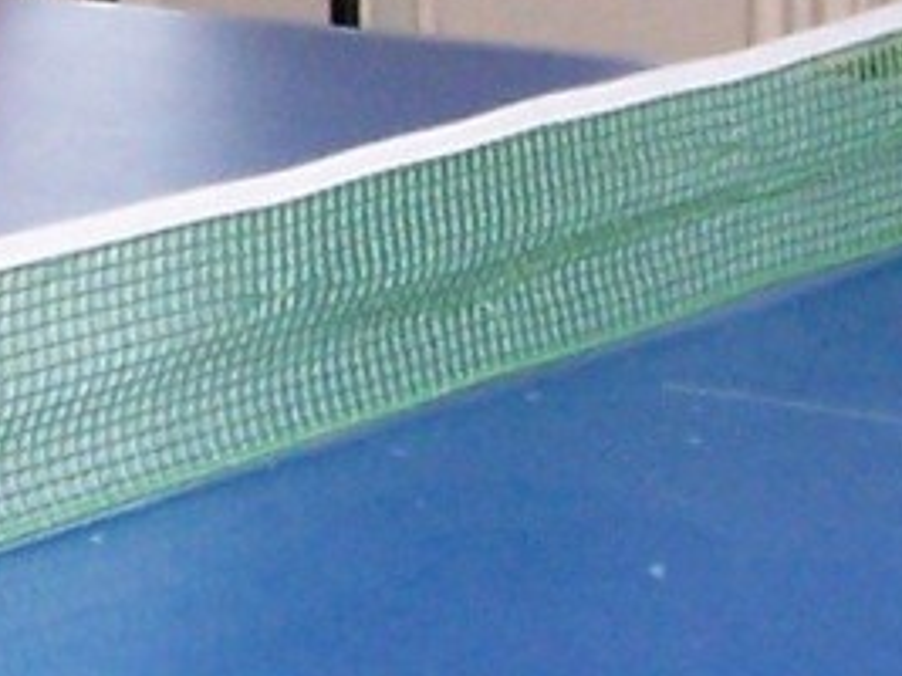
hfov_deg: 8.5
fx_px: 5938
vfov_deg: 6.5
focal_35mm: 228
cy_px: -105
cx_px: -318
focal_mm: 6.3
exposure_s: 1/60
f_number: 2.8
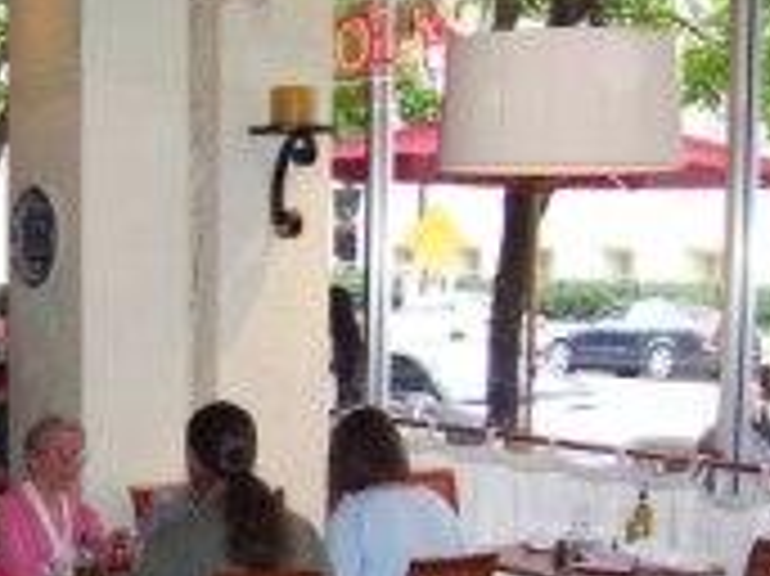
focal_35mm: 89
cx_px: 81
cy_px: 486
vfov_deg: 16.4
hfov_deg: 21.5
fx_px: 1978
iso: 125
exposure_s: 1/60
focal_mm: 5.6
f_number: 2.7
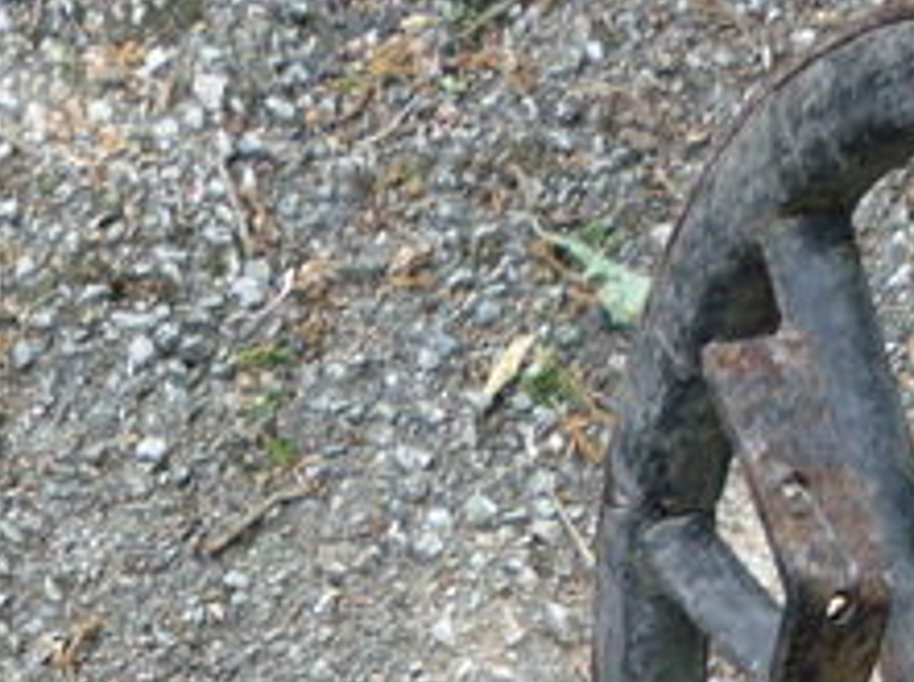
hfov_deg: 14.1
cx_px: -207
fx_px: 3585
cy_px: 1385
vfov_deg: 10.0
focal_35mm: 136
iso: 100
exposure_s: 1/80
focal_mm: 5.2
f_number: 3.3
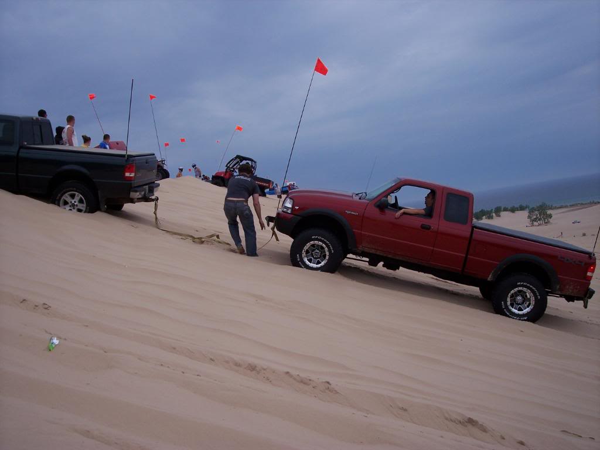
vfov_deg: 36.8
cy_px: 225
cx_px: 300
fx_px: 676
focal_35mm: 39
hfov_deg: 47.9
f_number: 4
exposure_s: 1/1000
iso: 100
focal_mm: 8
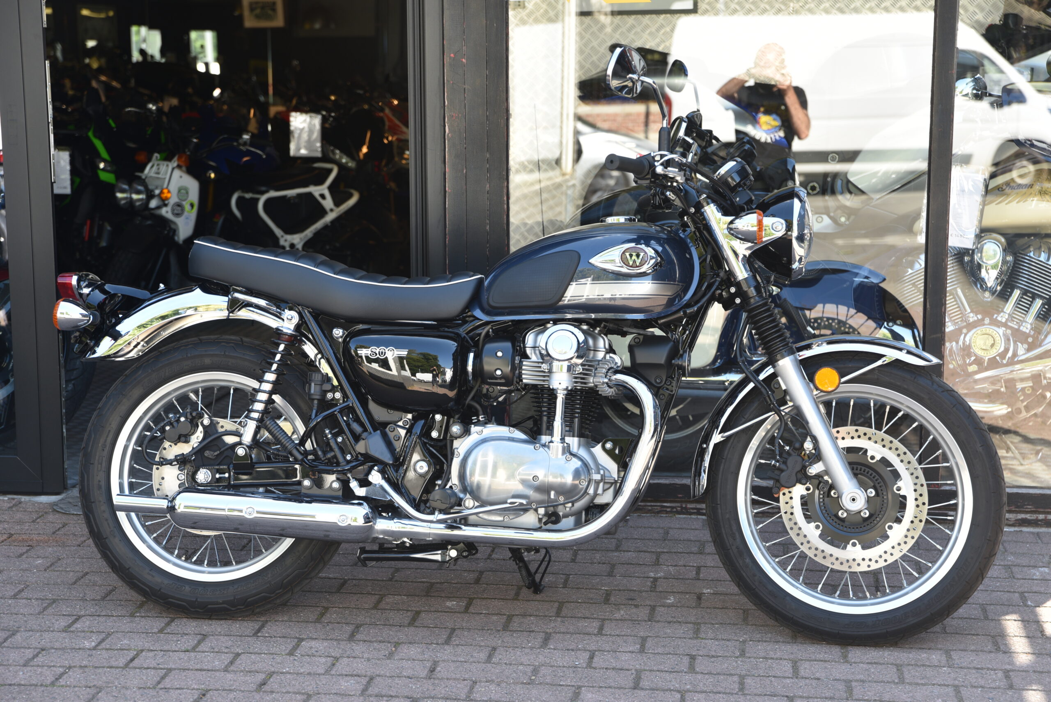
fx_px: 1811
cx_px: 526
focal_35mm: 62
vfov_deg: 21.9
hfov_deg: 32.4
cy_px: 351
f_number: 4
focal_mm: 62
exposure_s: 1/60
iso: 100
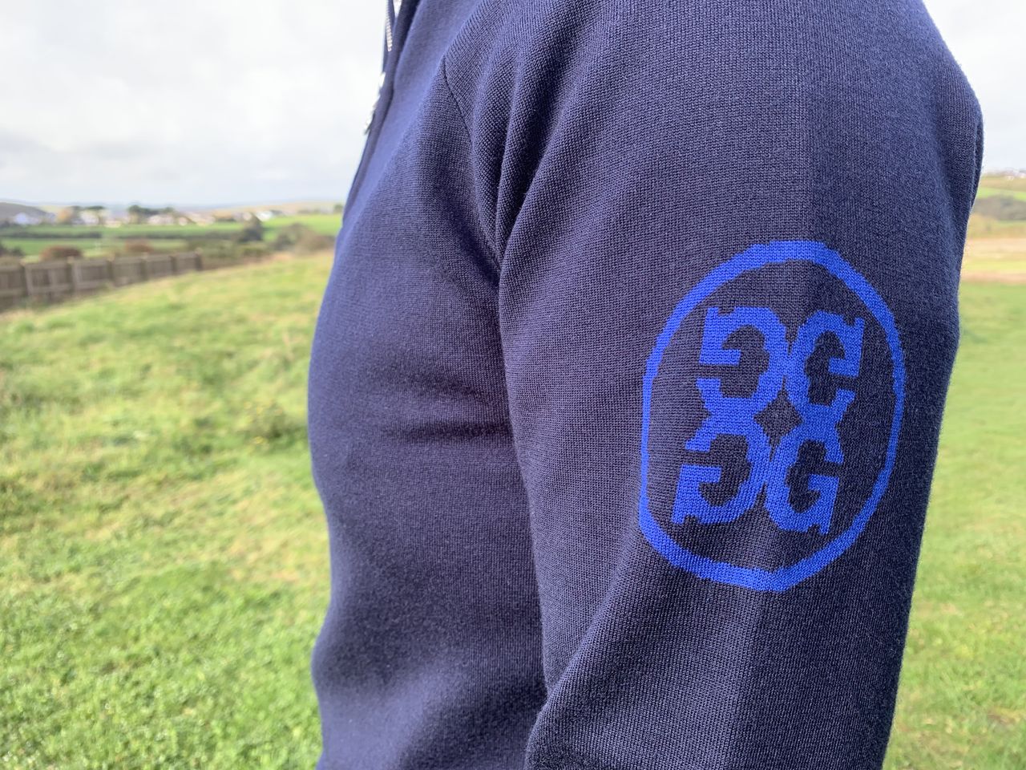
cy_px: 385
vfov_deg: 53.1
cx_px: 513
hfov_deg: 67.3
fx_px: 771
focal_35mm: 26
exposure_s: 1/206
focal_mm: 4.25
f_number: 1.8
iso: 25
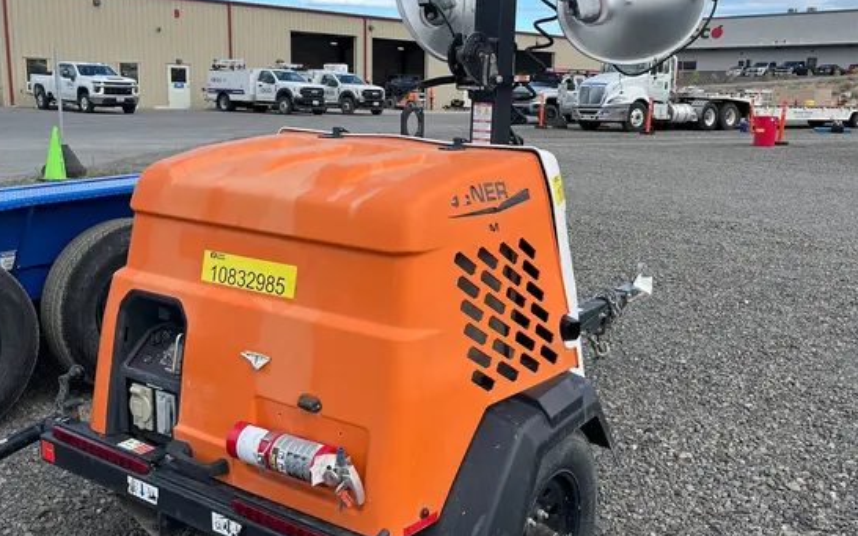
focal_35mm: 37
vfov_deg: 34.4
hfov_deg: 52.8
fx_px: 865
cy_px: 262
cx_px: 427
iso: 50
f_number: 1.6
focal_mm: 5.1
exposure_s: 1/2024
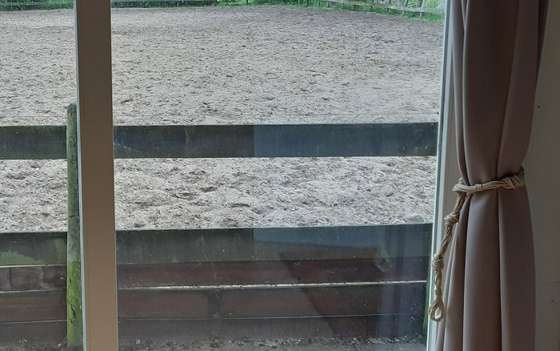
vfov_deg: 26.2
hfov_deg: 38.9
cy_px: 118
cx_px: 87
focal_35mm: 49
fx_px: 748
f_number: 1.7
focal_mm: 3.92
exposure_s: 1/100
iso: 40
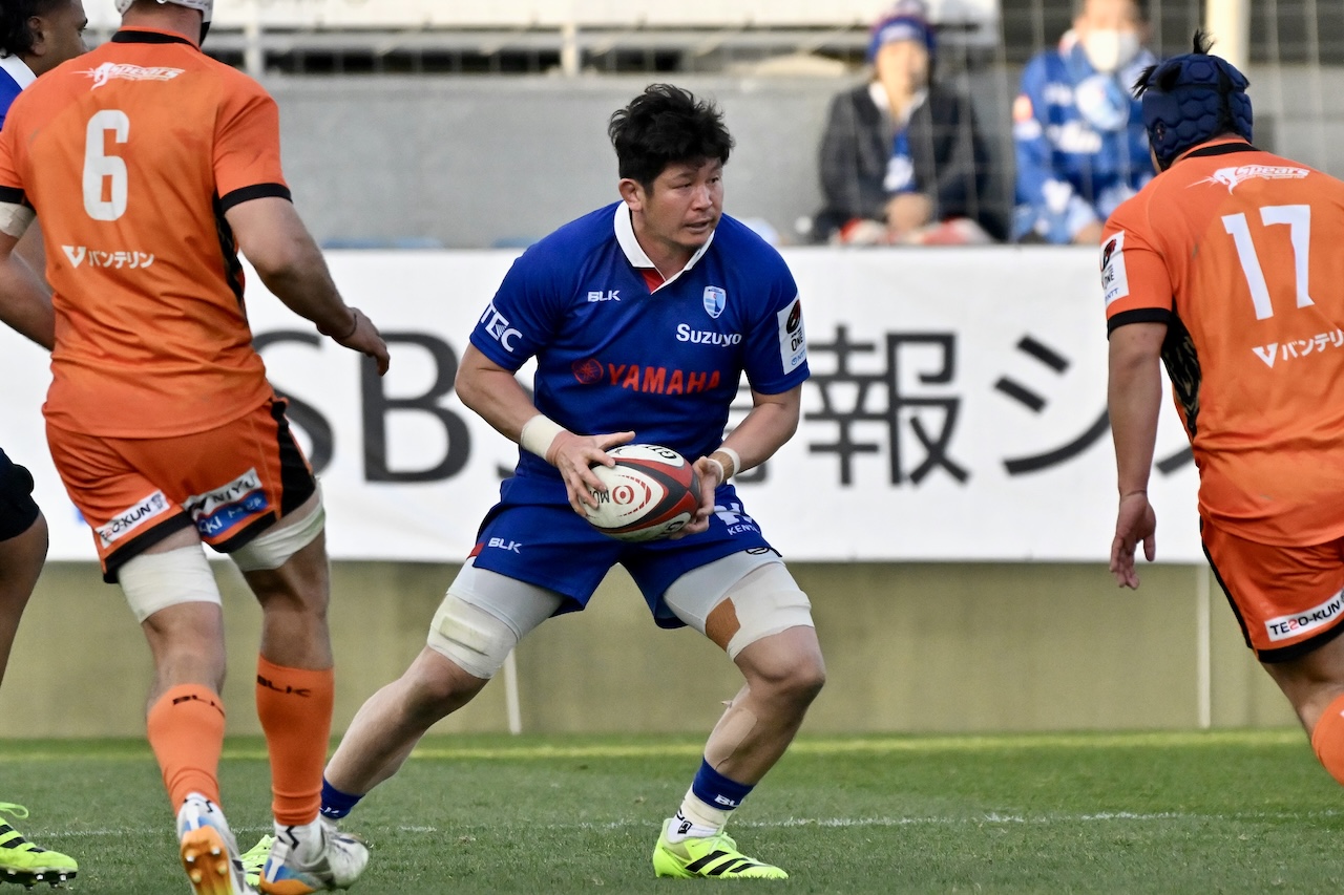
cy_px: 448
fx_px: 33593
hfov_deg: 2.3
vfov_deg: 1.5
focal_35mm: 900
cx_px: 672
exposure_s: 1/2000
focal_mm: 600
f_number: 7.1
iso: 3200
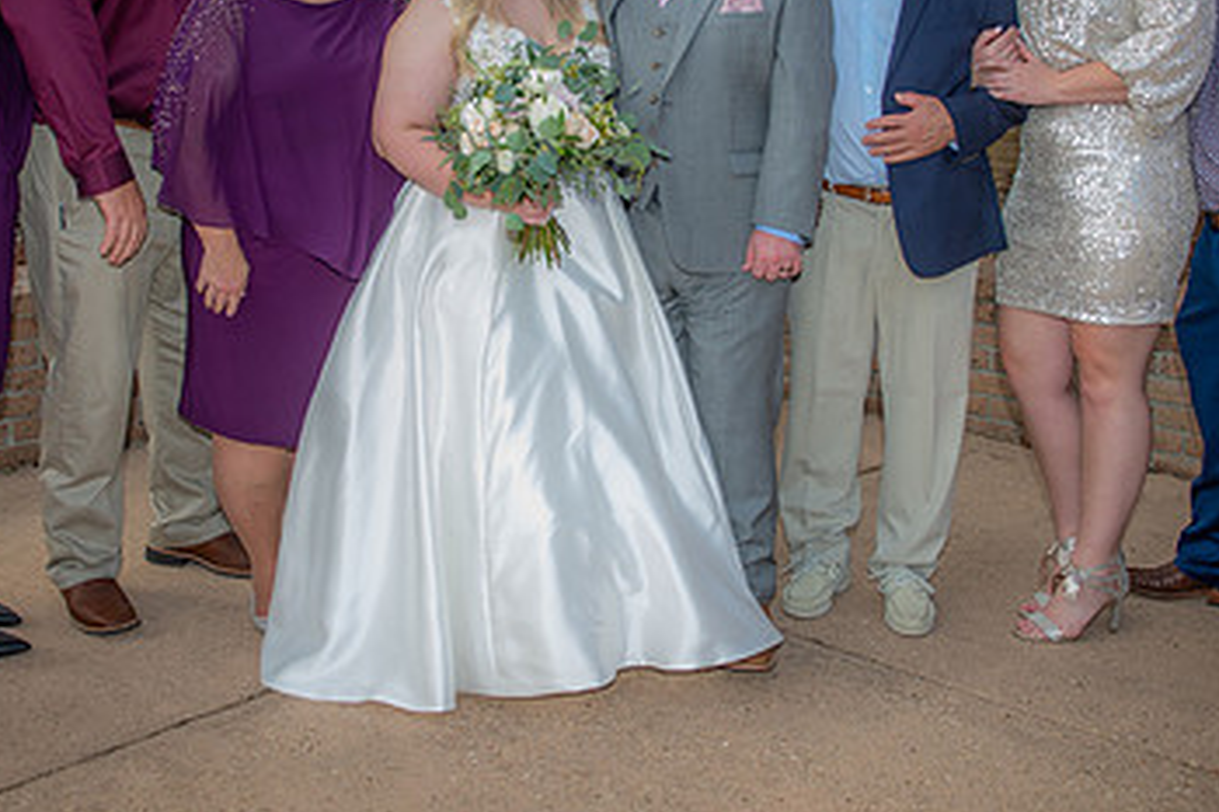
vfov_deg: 27.8
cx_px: 568
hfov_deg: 41.1
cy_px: 261
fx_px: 1624
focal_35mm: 48
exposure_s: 1/160
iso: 50
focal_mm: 29
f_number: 5
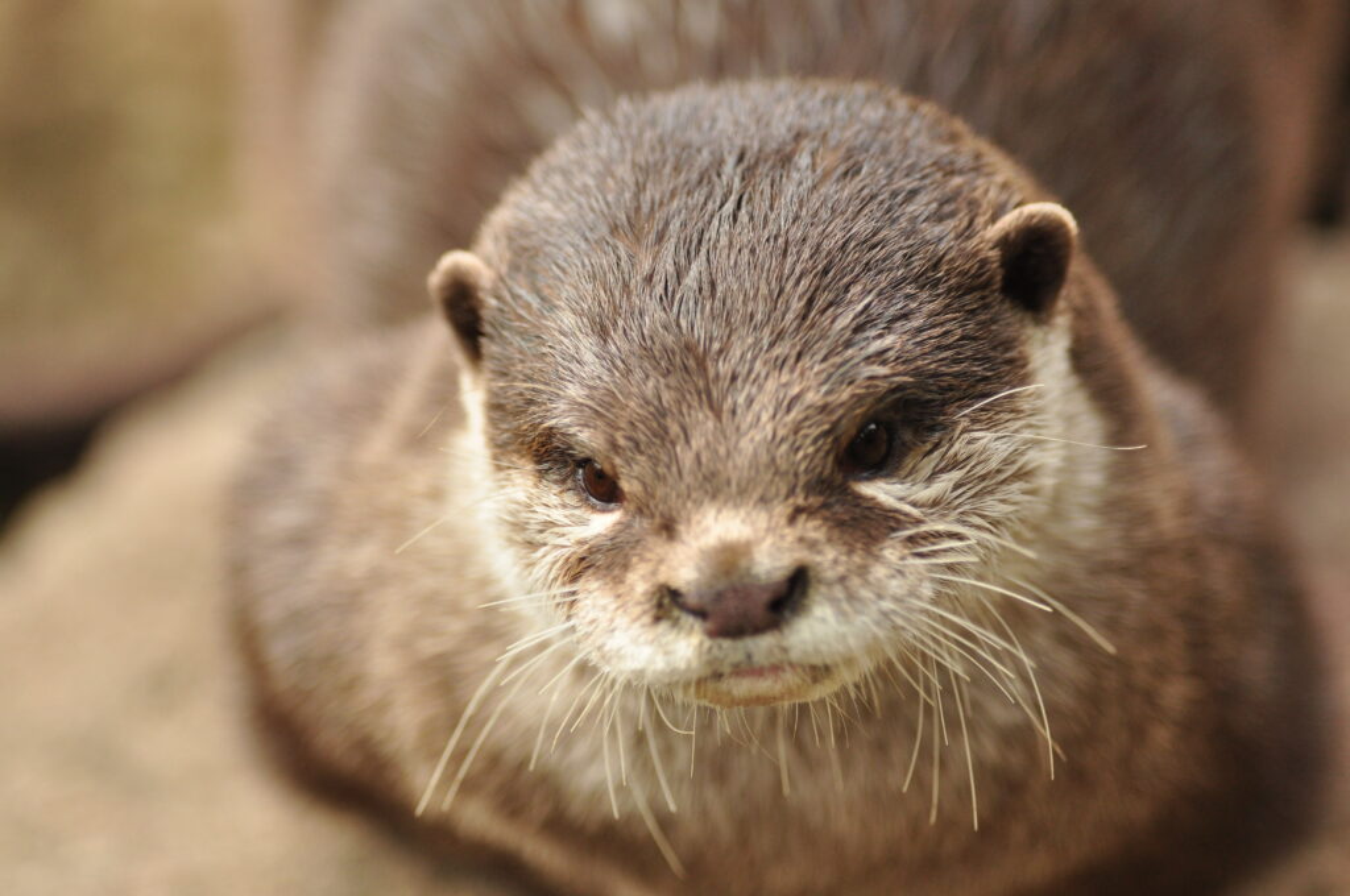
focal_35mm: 450
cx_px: 675
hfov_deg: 4.6
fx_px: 16853
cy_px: 448
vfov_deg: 3.0
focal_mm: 300
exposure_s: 1/800
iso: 450
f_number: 3.2
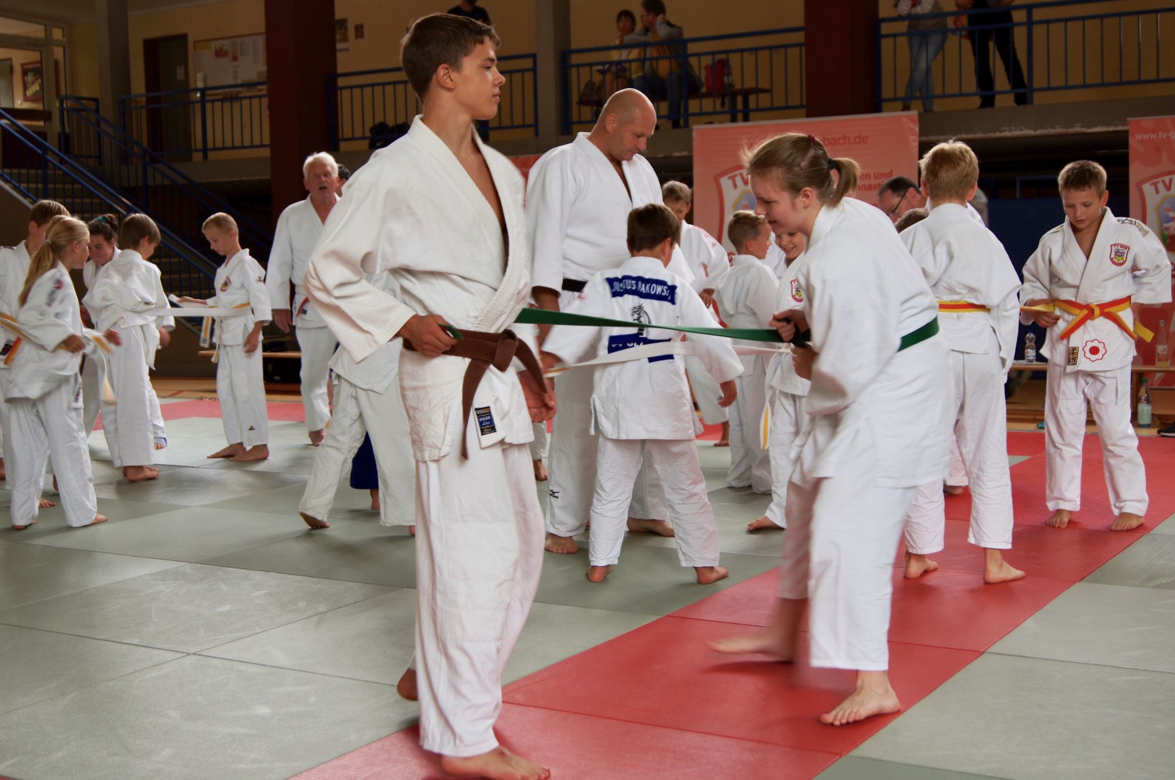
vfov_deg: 29.8
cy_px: 390
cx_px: 588
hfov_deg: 43.6
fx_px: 1467
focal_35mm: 45
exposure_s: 1/50
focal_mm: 30
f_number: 4.5
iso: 100
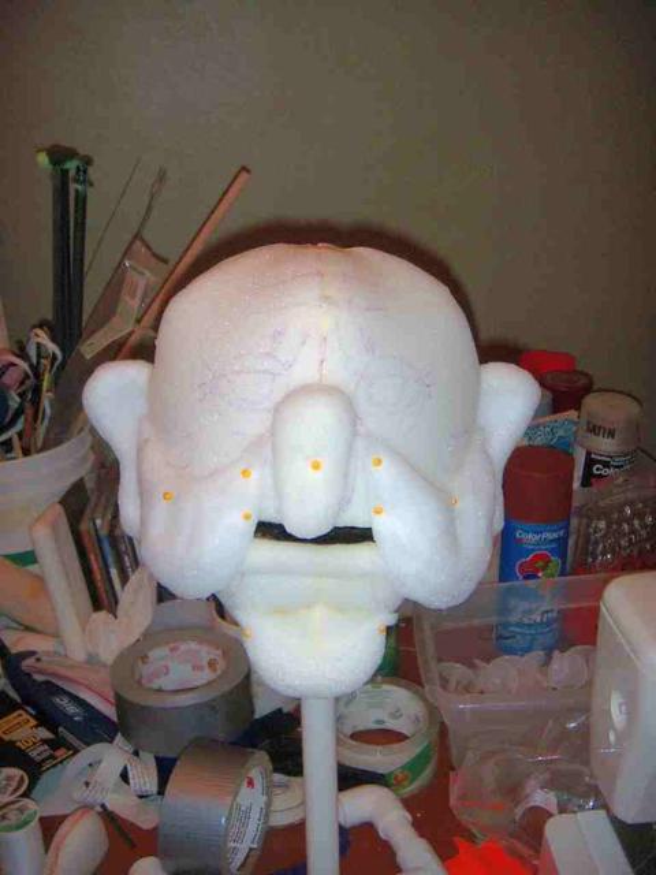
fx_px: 960
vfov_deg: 49.0
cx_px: 328
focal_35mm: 38
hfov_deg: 37.7
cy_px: 438
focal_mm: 6.4
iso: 64
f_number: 3.5
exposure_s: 1/60.2
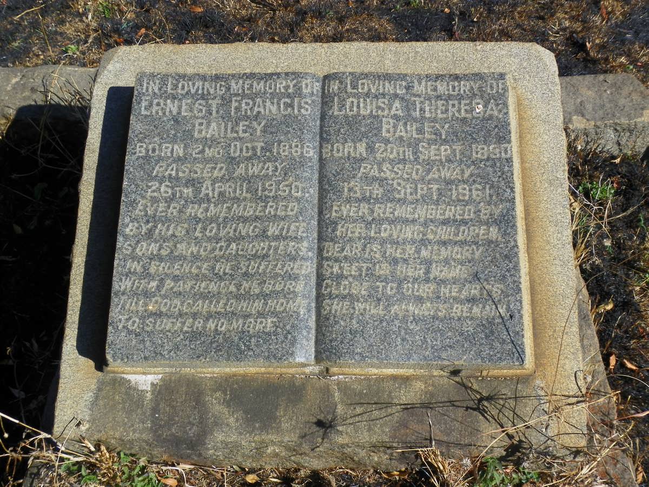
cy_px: 244
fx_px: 694
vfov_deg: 38.7
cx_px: 324
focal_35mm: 37
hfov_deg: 50.1
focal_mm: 6.6
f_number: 4.5
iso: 64
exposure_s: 1/320
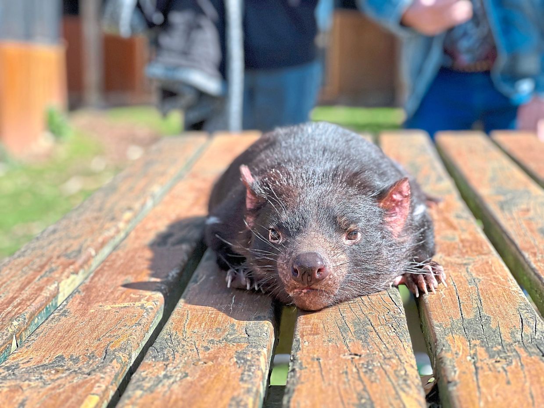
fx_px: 1210
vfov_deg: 19.1
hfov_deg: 25.3
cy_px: 204
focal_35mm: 77
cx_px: 272
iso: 25
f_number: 2.8
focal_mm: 9
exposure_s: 1/176
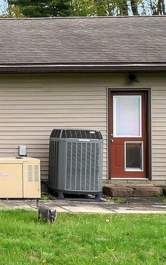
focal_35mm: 68
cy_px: 85
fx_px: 492
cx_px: -178
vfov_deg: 29.9
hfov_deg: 15.1
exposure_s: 1/400
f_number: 7.1
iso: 640
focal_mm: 10
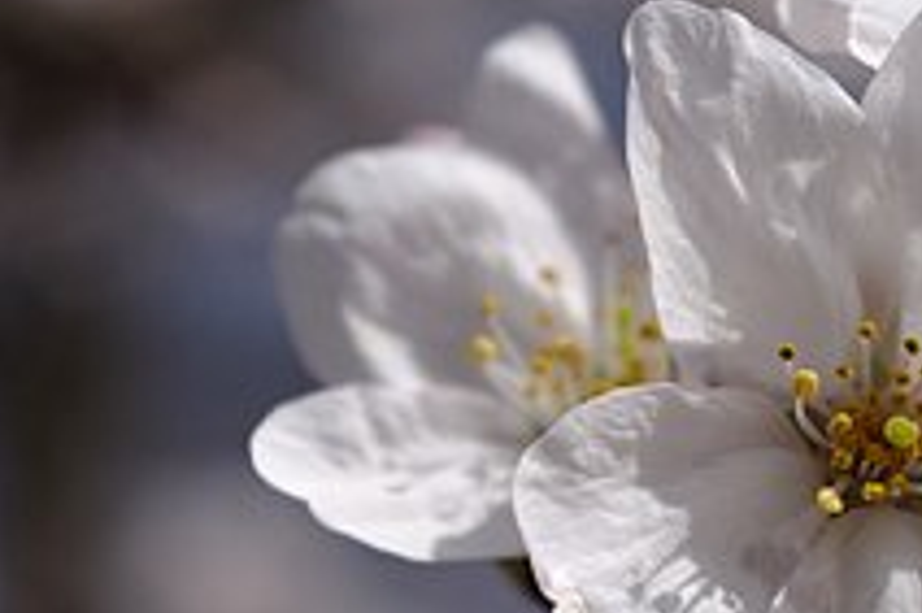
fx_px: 5067
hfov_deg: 10.3
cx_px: 831
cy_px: 563
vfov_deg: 6.9
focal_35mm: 198
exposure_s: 1/100
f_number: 8
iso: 100
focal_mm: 55
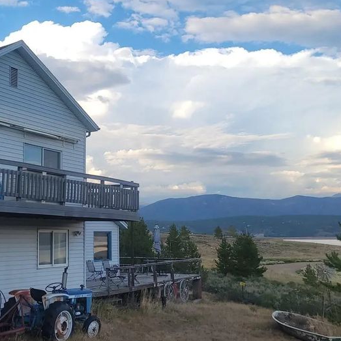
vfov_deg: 37.5
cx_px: 102
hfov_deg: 37.0
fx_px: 502
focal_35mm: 45
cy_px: 163
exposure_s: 1/713
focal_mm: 5.4
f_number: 1.8
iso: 40
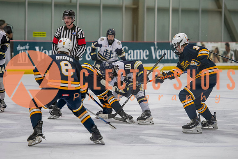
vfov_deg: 6.9
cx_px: 123
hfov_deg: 10.3
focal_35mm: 200
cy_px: 79
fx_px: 1321
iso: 2000
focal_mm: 150
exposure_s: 1/640
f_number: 3.2
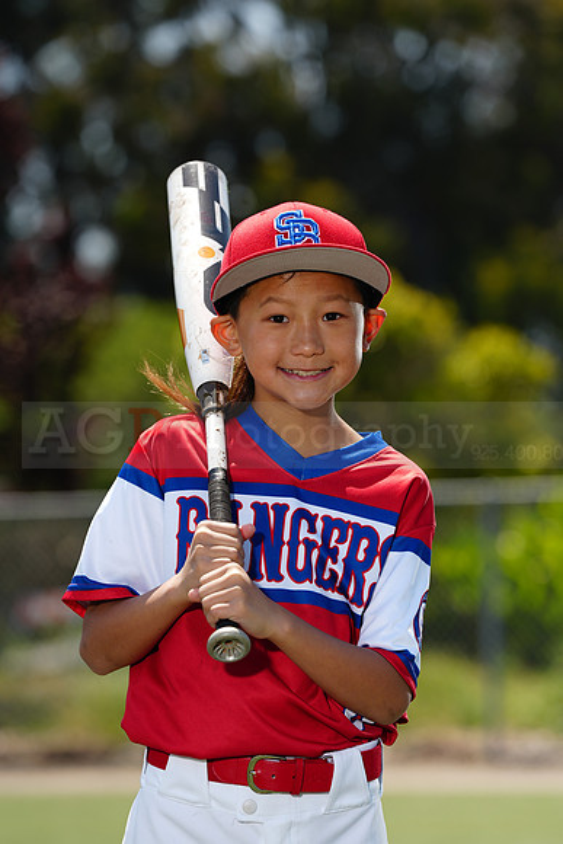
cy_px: 422
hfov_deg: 7.4
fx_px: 4360
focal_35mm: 186
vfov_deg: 11.1
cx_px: 282
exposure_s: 1/250
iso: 50
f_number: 5
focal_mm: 186
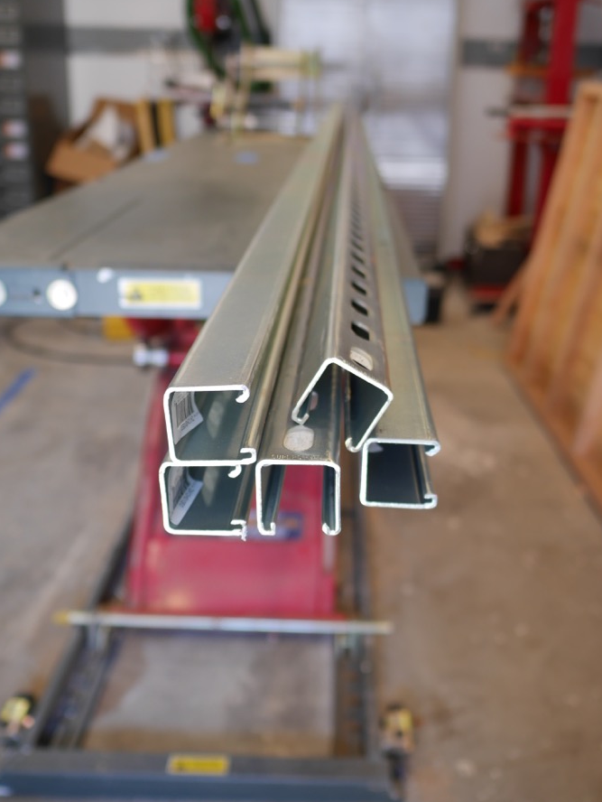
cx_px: 338
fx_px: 834
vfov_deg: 51.0
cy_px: 325
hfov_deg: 39.6
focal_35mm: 36
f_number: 2
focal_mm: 15
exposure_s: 1/125
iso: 200
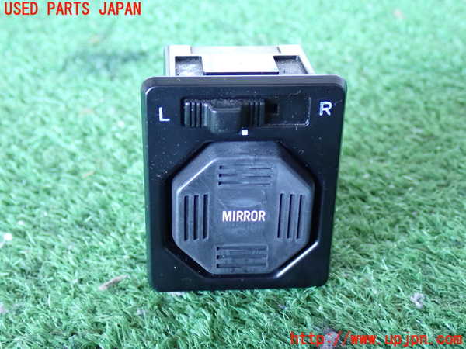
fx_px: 727
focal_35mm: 54
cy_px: 174
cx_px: 233
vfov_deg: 27.0
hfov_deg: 35.5
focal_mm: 9.65
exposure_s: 1/25
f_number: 3.3
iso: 800
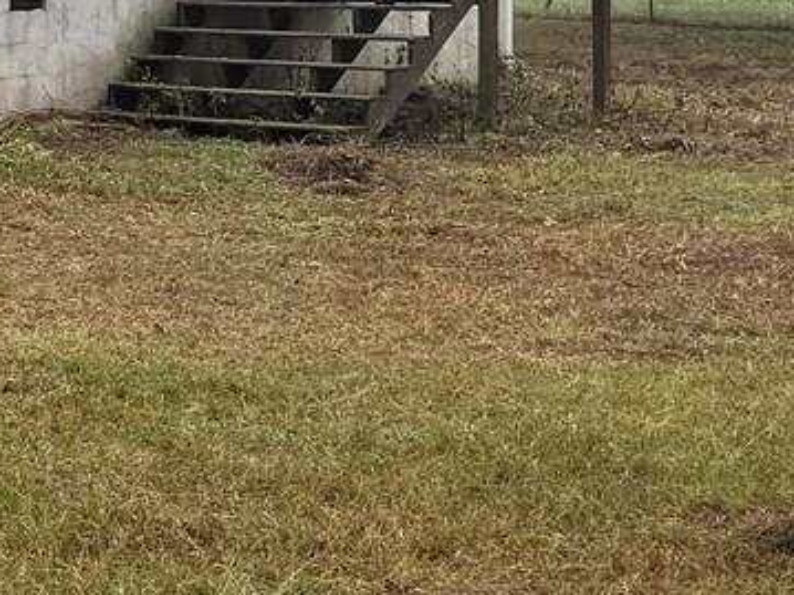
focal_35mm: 137
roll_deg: -0.4
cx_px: -728
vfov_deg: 10.6
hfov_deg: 12.8
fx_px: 3141
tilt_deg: -0.2
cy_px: -148
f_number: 1.78
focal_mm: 6.76
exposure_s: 1/900
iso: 80
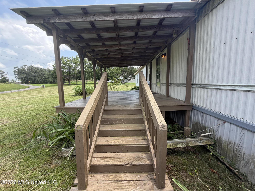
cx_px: 128
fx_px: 103
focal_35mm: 14
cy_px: 96
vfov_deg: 85.7
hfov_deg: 102.1
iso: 40
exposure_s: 1/259
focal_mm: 2.22
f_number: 2.2
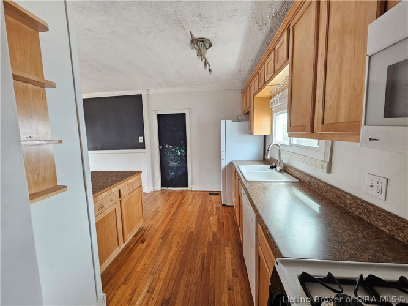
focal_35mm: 13
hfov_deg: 106.2
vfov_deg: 89.9
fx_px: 153
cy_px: 153
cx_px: 204
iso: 400
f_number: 2.2
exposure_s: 1/40
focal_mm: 2.2
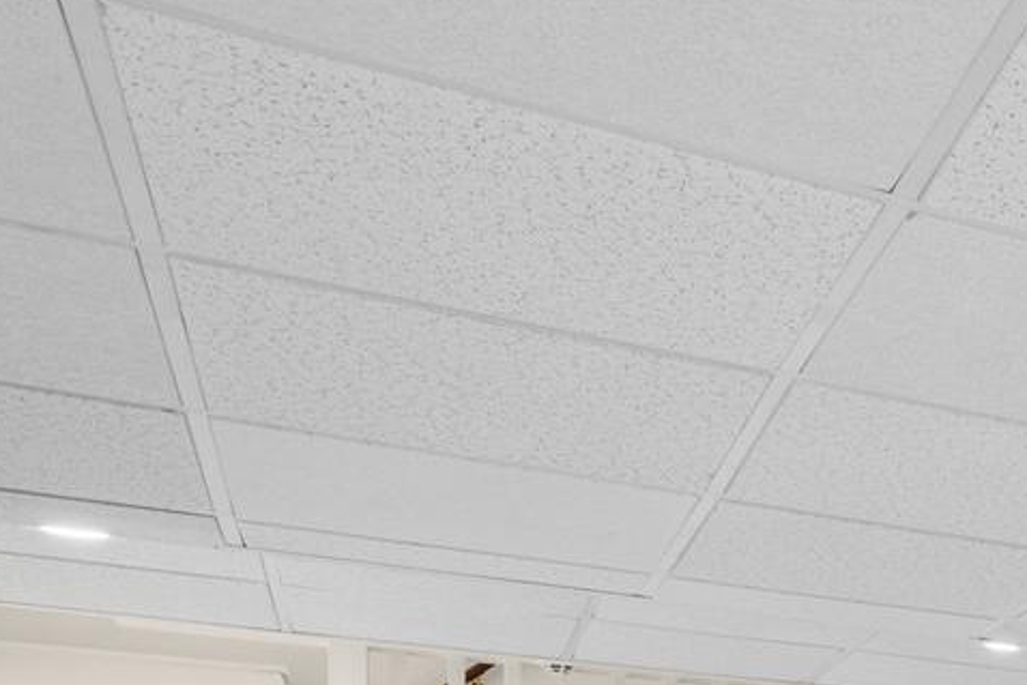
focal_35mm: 60
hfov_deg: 23.2
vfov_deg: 19.7
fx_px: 1712
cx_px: 1708
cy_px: 1021
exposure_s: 1/13
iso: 1250
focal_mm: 14
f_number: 6.3
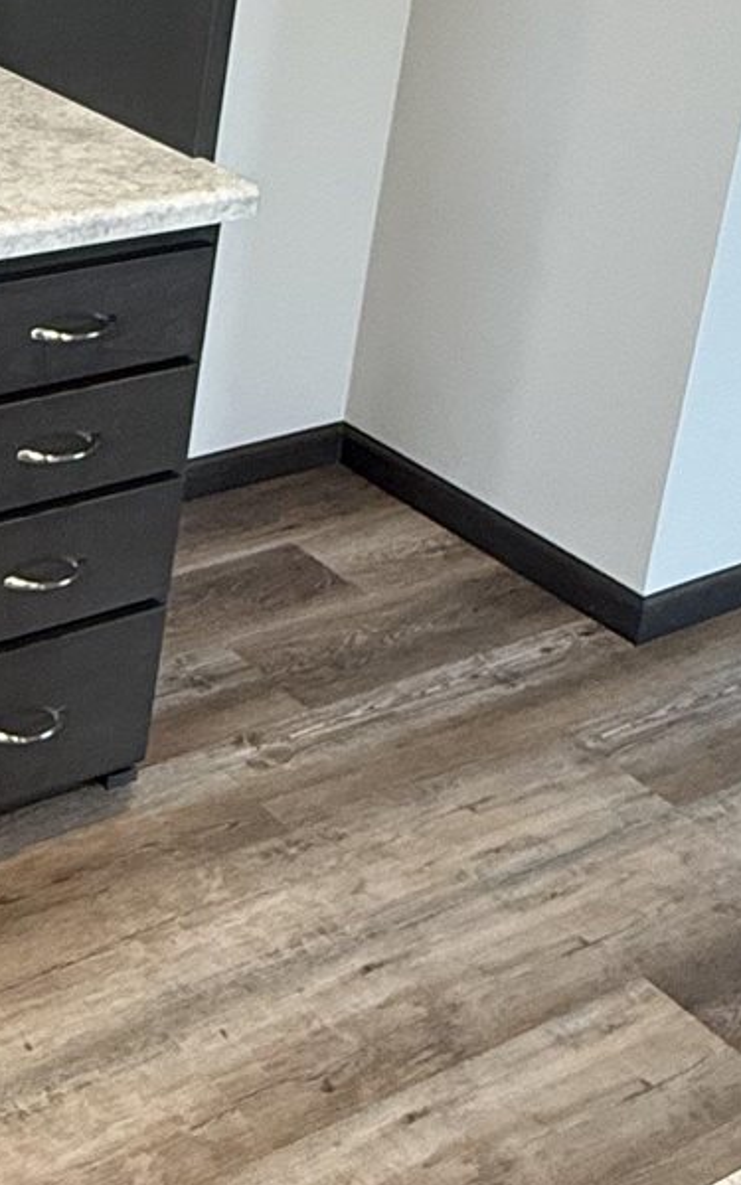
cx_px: -328
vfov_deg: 33.2
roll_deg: -3.6
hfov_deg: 20.0
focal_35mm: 57
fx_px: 1842
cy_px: 47
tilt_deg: -15.4
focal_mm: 2.22
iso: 200
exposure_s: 1/120
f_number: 2.2
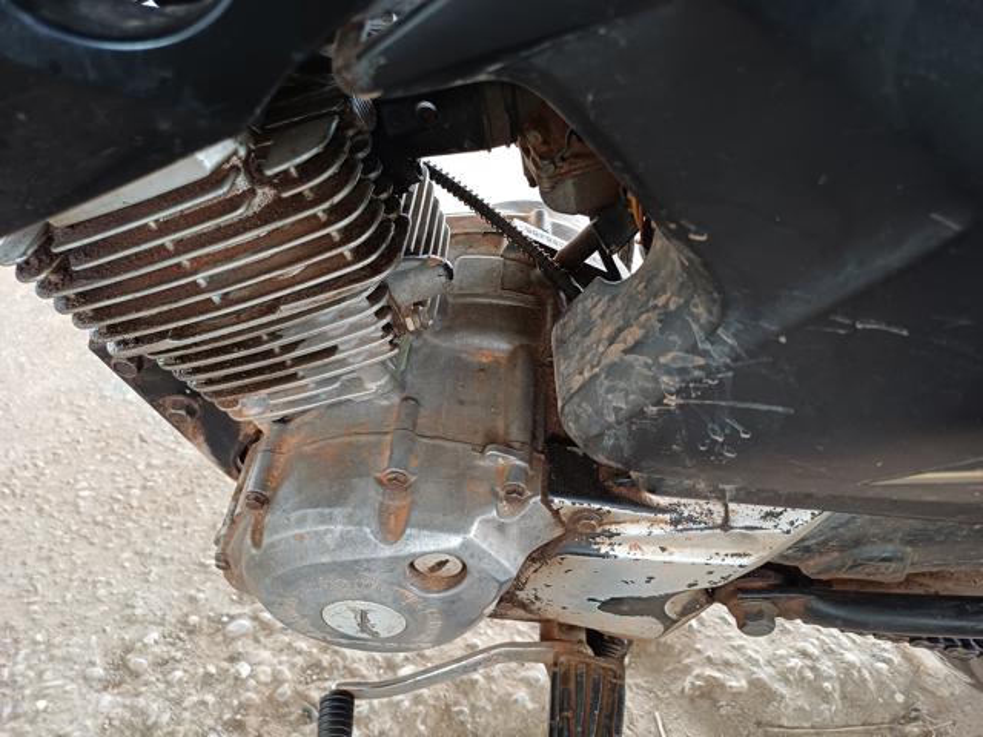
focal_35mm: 25
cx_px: 492
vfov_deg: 54.9
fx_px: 710
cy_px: 368
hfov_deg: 69.4
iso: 320
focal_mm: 4.65
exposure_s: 1/33.3
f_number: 1.8
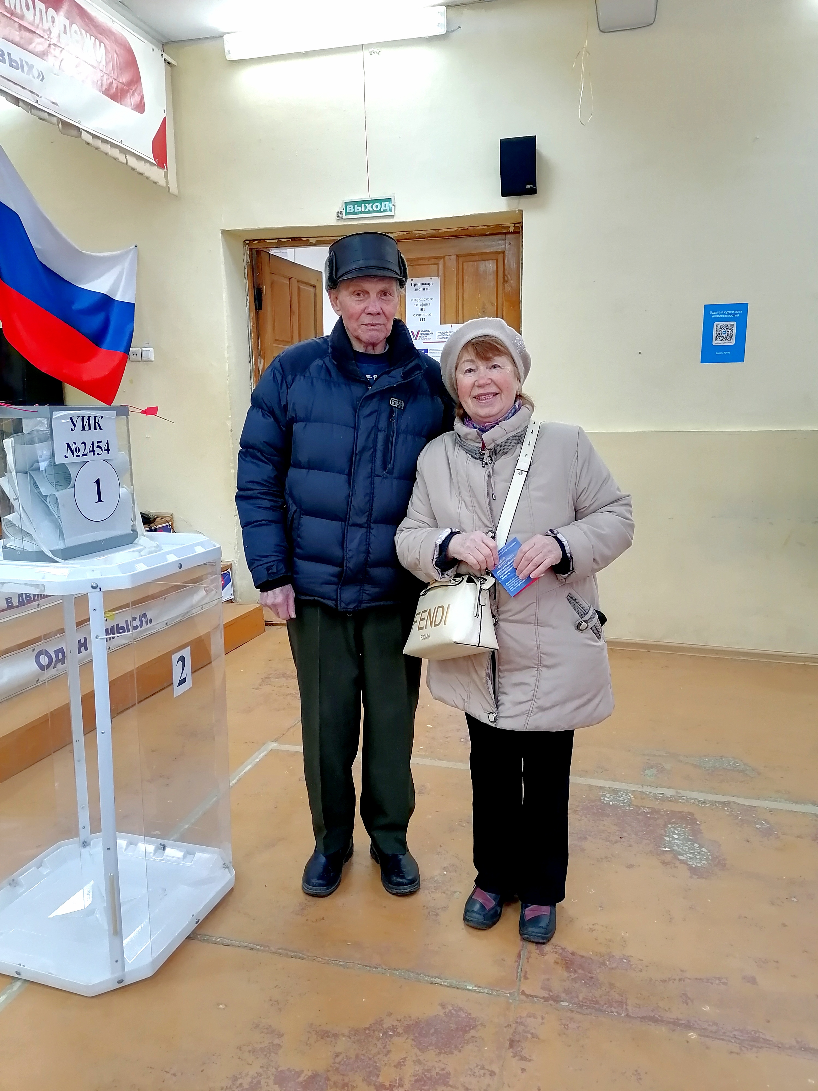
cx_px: 409
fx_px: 851
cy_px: 546
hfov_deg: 51.4
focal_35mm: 27
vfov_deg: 65.3
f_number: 1.8
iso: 200
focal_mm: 5.3
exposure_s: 1/33.3
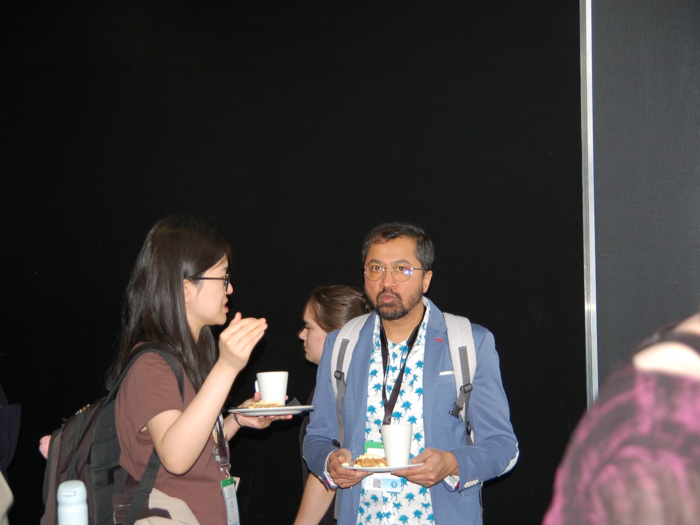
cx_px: 359
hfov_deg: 31.2
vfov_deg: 23.6
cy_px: 262
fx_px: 1254
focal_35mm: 62
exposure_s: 1/60
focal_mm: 38
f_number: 2.8
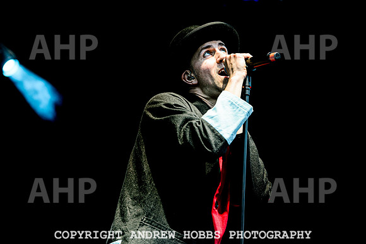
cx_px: 192
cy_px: 111
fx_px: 1240
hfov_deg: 16.8
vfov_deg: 11.2
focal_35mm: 122
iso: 1000
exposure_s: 1/100
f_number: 4.5
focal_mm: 102
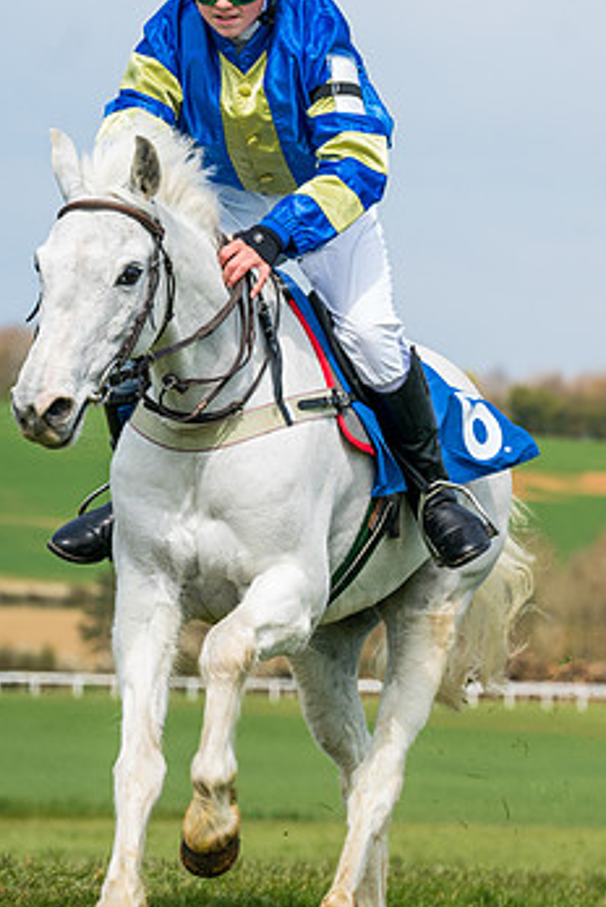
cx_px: 651
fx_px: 6627
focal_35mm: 263
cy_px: 470
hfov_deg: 5.2
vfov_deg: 7.8
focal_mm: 135
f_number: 6.3
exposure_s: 1/1000
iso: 400
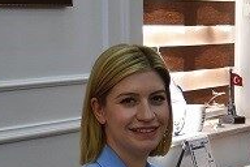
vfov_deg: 6.5
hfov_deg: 9.2
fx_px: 1465
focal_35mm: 211
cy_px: 133
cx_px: 487
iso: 640
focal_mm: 30
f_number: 4
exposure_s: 1/60
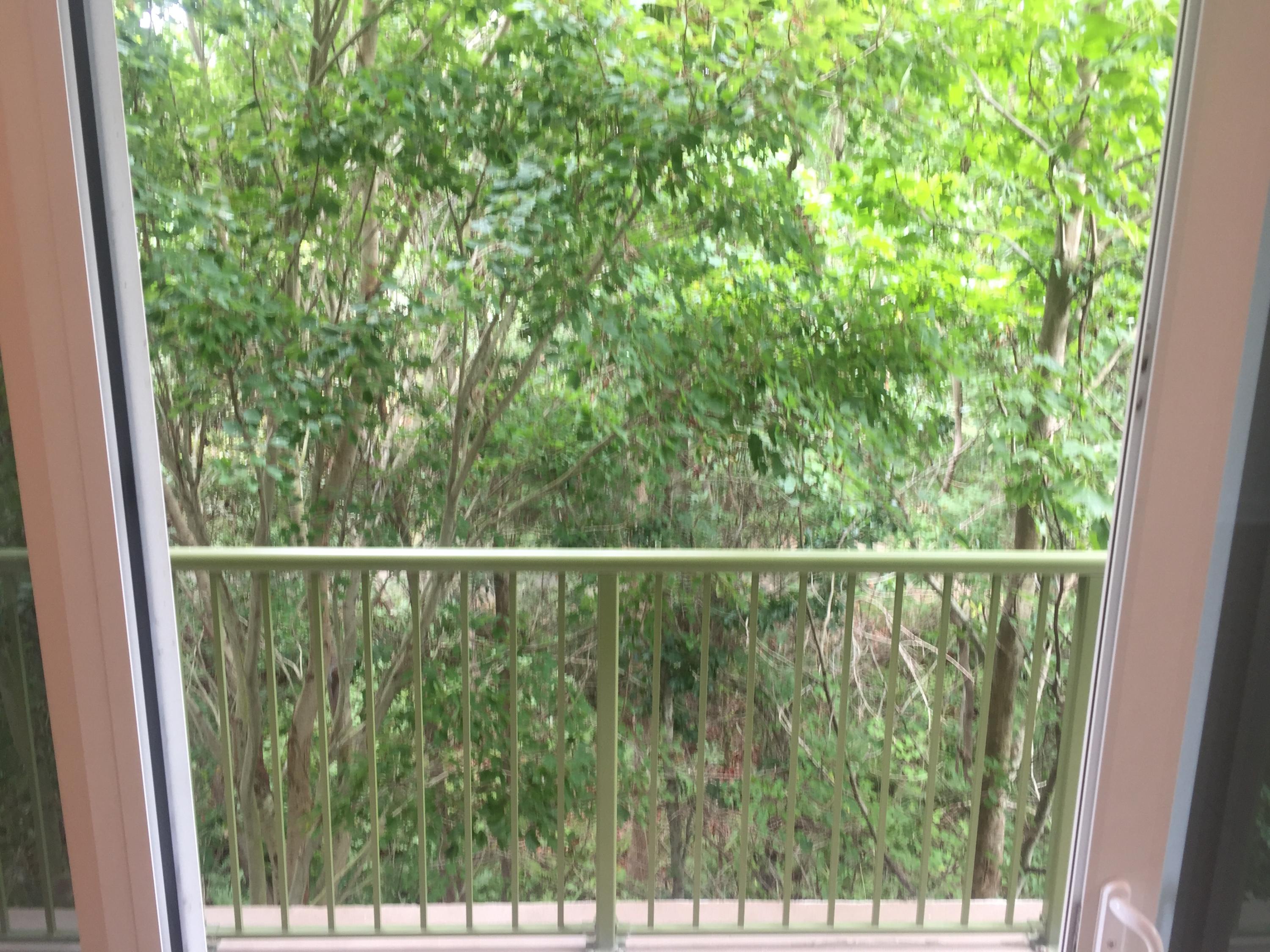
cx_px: 635
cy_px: 476
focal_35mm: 29
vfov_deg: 48.2
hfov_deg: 61.7
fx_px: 1064
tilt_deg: -16.8
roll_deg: -1.9
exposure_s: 1/30
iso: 32
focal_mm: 4.15
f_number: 2.2
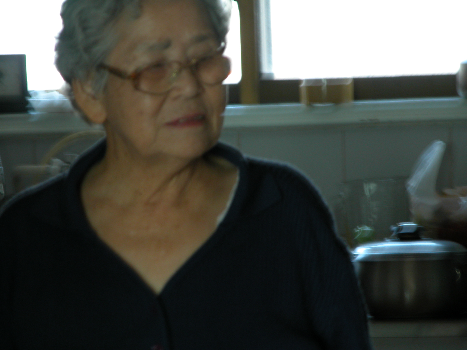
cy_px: 175
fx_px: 3723
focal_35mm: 276
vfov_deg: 5.4
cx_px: 234
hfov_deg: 7.2
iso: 100
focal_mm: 71.2
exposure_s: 1/9.2
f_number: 4.7
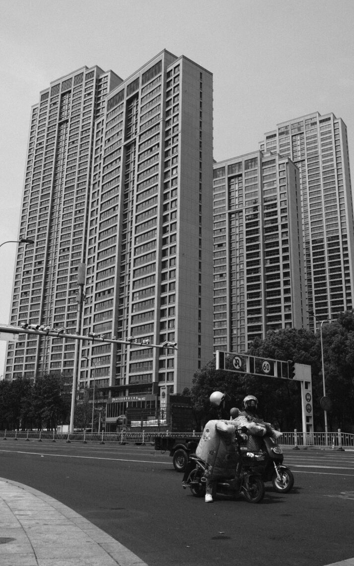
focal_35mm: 36
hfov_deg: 35.3
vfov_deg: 54.0
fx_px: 556
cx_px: 175
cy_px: 283
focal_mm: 23
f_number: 11
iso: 200
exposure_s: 1/250
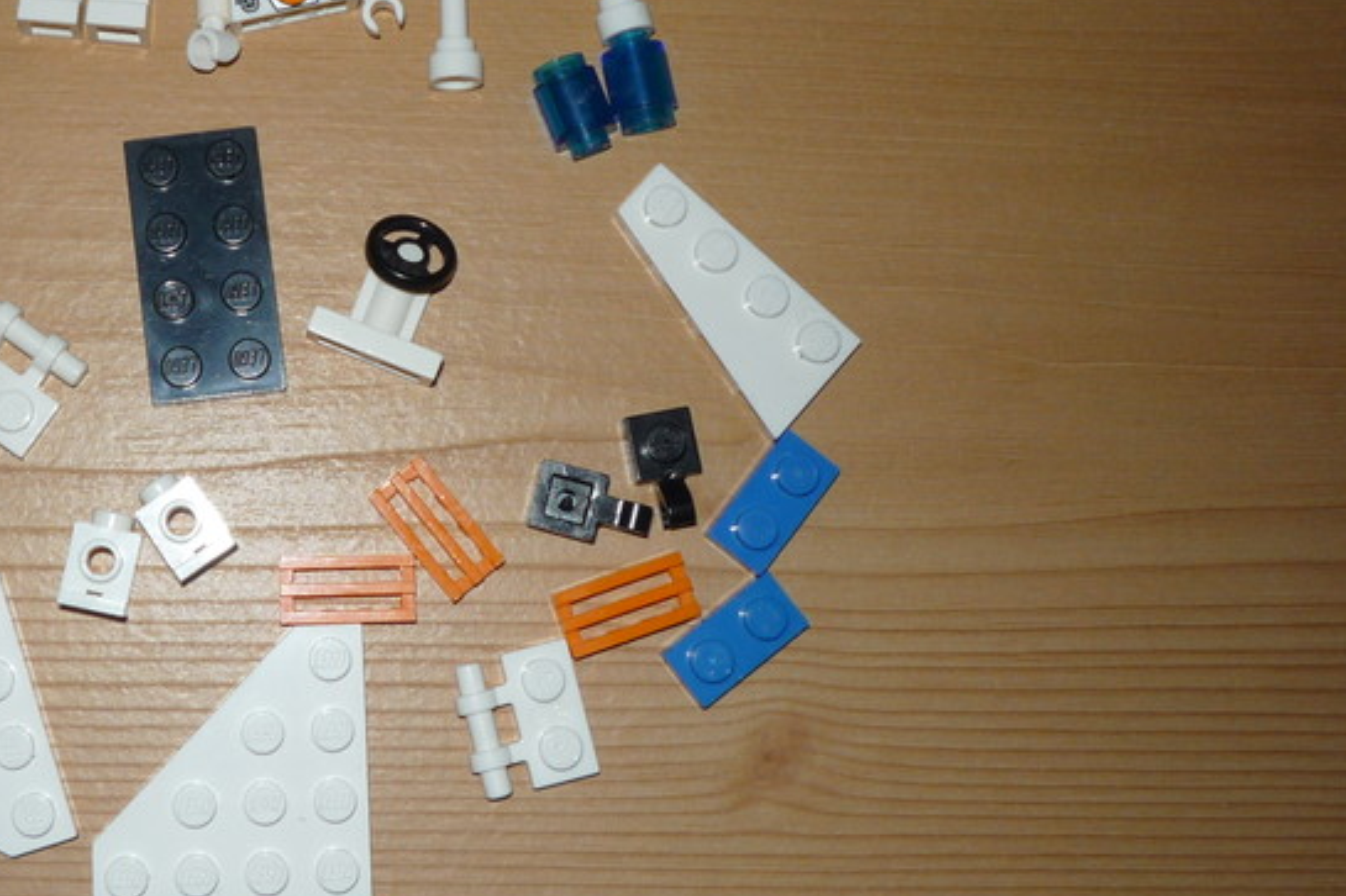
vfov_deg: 24.6
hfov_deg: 35.2
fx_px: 2056
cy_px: 364
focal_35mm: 55
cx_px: 291
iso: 100
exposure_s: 1/30
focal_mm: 5.2
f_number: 4
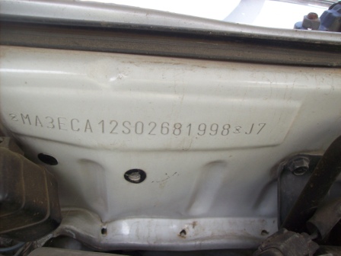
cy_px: 128
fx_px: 355
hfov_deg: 51.4
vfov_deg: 39.7
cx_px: 170
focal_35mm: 36
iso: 80
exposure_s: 1/95.6
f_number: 2.7
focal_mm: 6
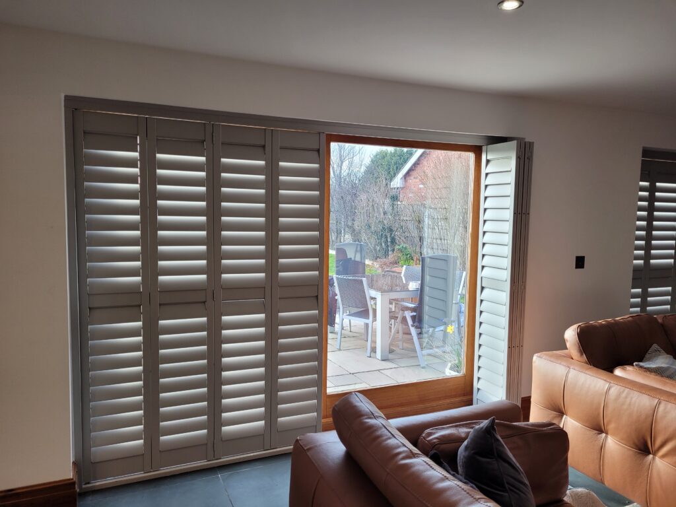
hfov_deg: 67.3
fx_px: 508
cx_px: 338
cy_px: 254
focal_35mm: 26
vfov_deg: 53.1
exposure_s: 1/100
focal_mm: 5.4
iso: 80
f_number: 1.8
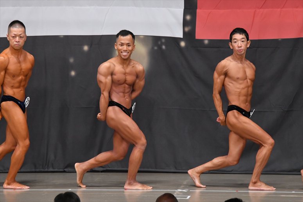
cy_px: 101
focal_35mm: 240
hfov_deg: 8.6
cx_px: 152
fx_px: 2019
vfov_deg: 5.7
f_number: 5.6
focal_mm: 160
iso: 5000
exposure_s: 1/400
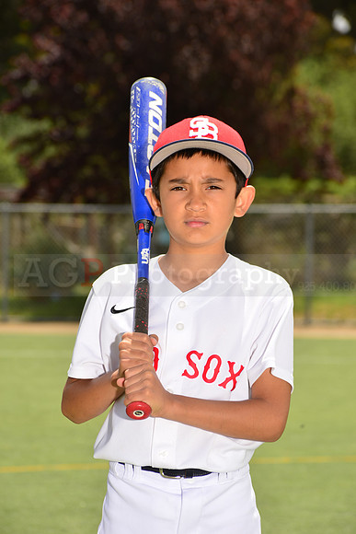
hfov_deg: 8.1
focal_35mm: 170
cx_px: 178
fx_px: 2520
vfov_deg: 12.1
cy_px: 267
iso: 125
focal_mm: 170
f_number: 11
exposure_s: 1/200
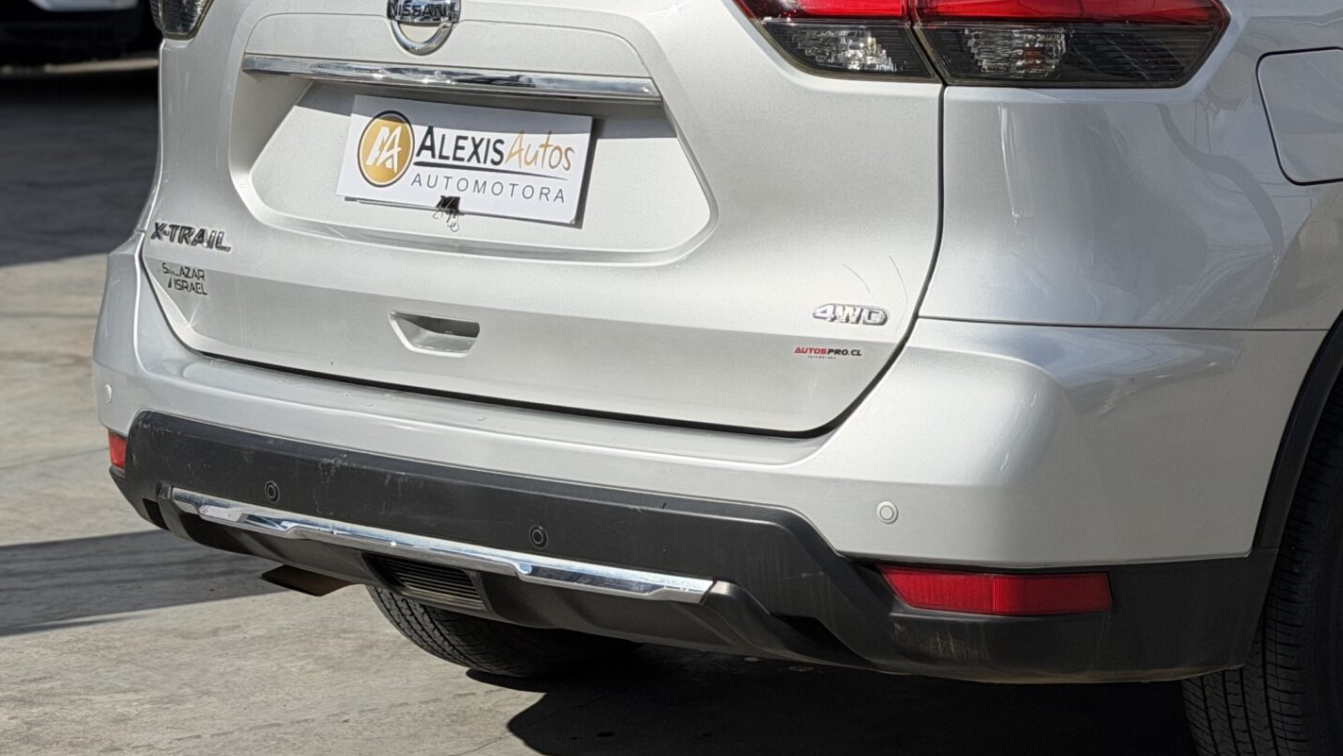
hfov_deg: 22.3
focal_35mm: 94
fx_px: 3347
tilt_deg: -7.7
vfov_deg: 12.8
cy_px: 184
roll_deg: +1.3
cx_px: 1100
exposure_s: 1/11364
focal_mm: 6.76
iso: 64
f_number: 1.78
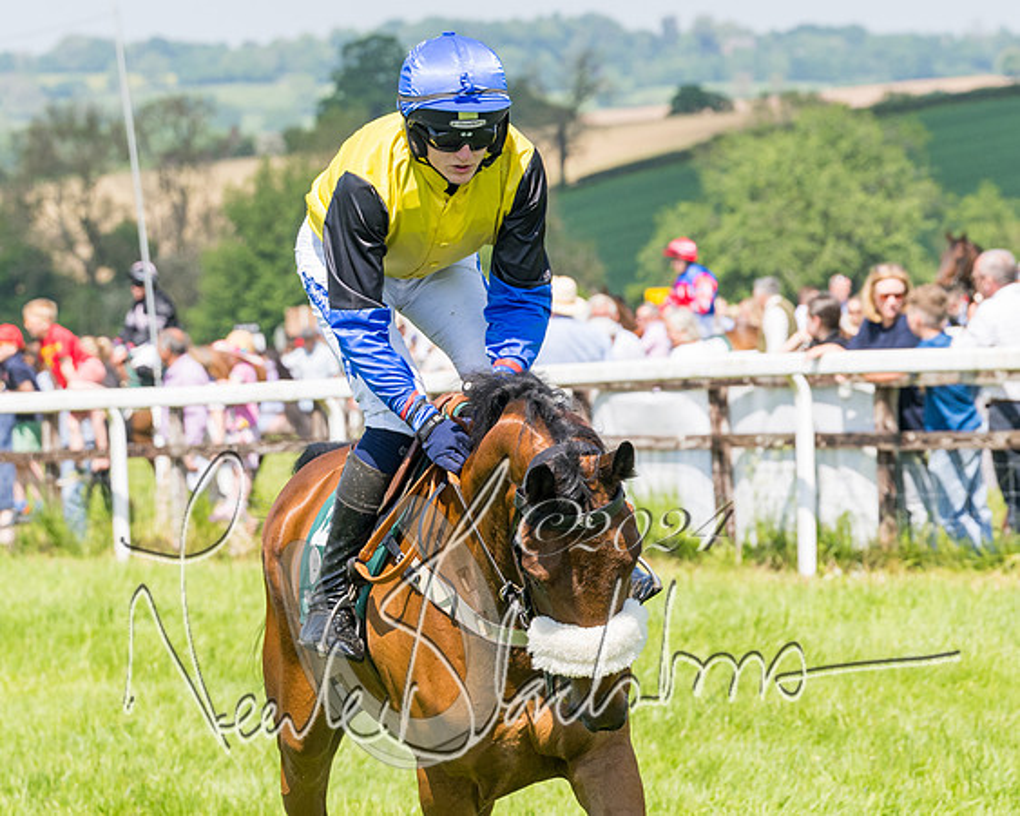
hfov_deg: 8.0
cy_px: 367
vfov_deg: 6.4
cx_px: 563
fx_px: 7263
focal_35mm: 241
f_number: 5
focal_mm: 102
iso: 200
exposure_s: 1/1000
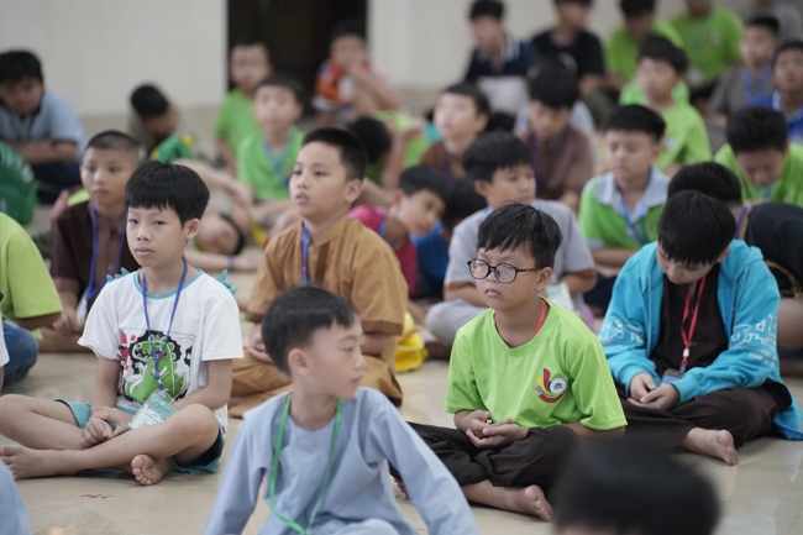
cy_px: 268
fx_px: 3345
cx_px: 402
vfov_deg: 9.1
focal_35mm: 150
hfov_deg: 13.7
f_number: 2.8
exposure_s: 1/200
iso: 4000
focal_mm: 150
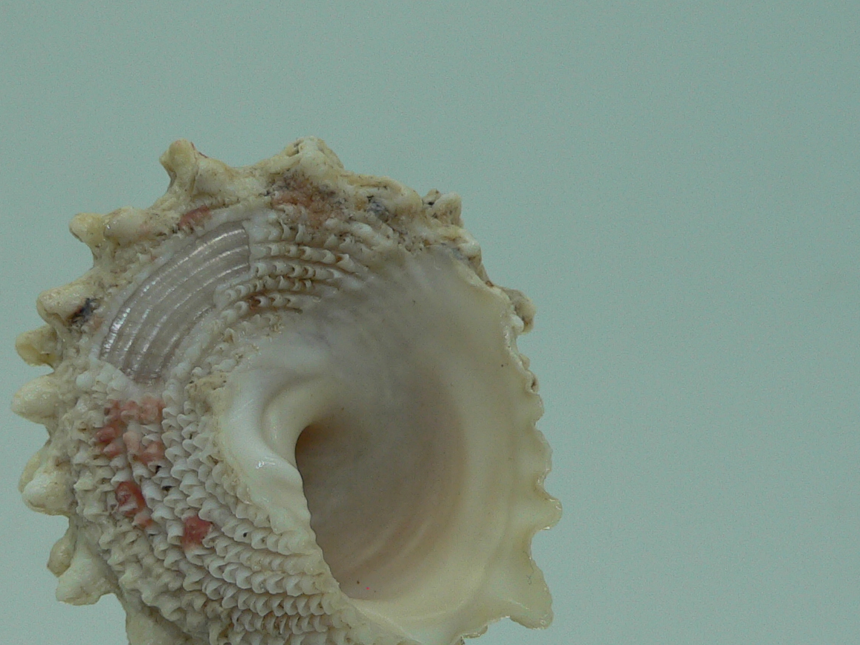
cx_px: 284
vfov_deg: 23.8
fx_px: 1516
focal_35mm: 61
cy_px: 478
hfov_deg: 31.4
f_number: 2.8
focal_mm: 4.6
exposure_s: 1/60
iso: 80
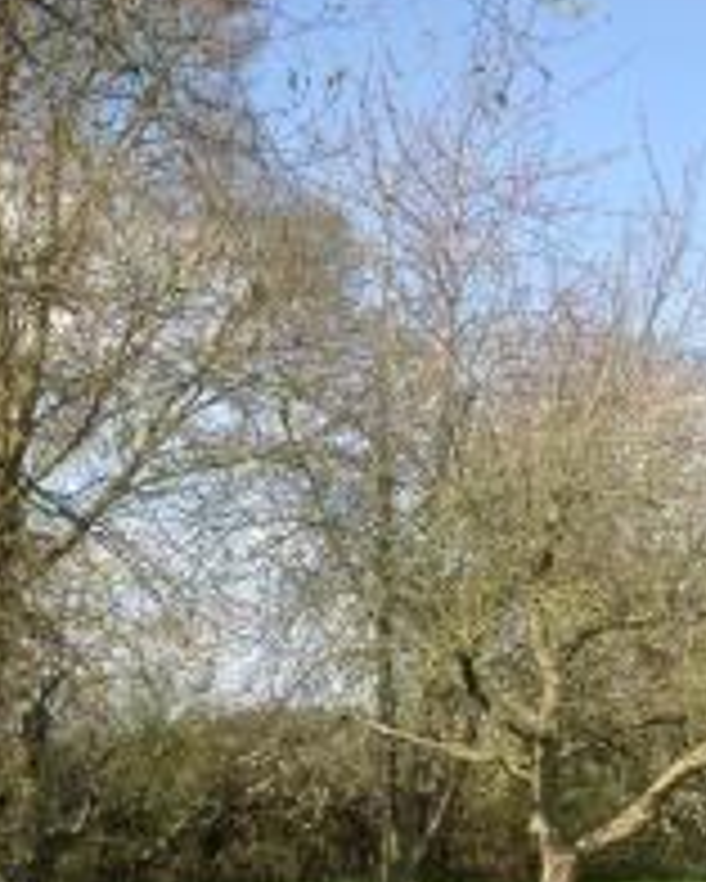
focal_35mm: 76
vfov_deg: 23.8
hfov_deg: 20.2
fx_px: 1983
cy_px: 911
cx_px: 409
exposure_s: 1/1008
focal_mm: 4.28
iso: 50
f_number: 2.4
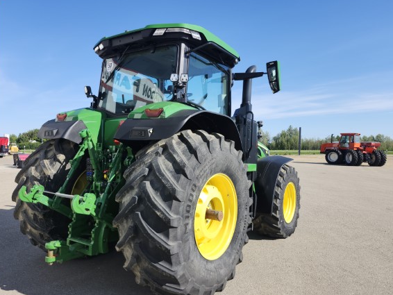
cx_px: 194
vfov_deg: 53.0
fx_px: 295
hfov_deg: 67.3
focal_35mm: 26
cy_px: 161
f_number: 1.8
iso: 25
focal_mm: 5.54
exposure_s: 1/1132
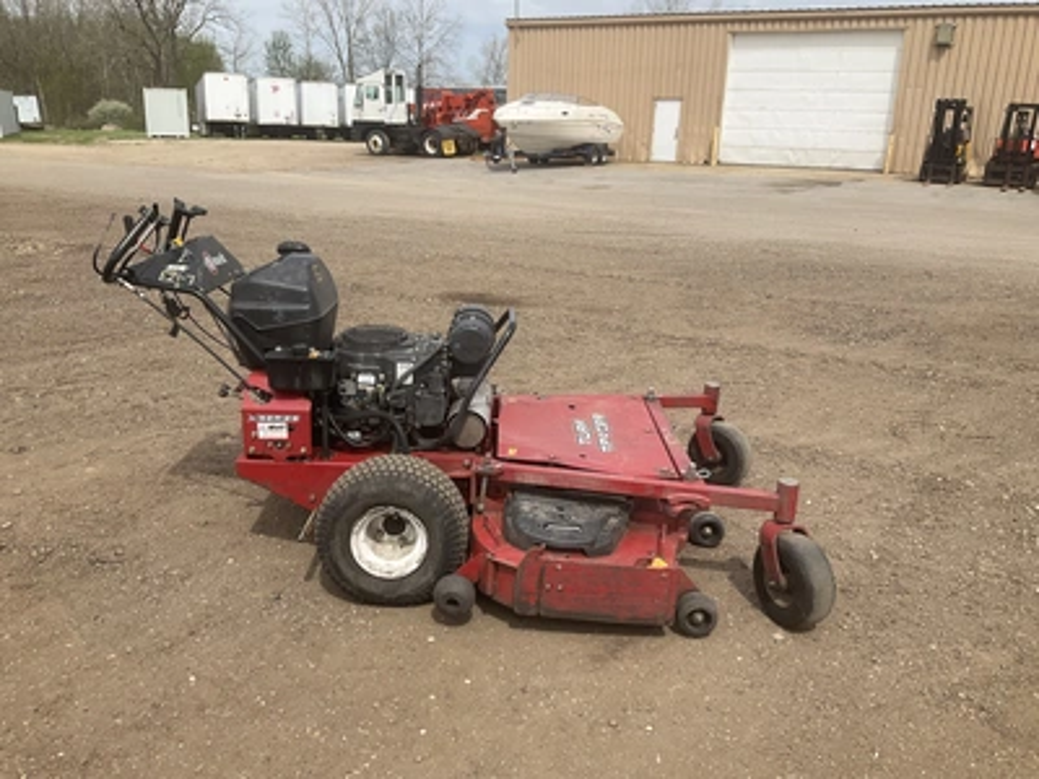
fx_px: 870
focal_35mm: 29
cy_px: 390
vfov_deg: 48.2
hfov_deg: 61.7
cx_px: 520
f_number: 1.8
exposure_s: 1/1786
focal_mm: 3
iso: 25
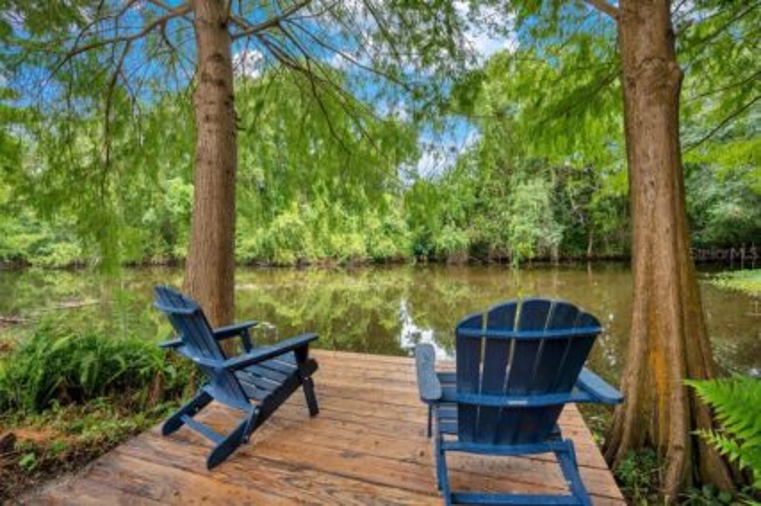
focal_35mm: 16
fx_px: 338
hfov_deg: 96.8
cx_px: 380
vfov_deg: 73.7
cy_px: 253
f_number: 4
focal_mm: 16
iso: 320
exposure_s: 1/160
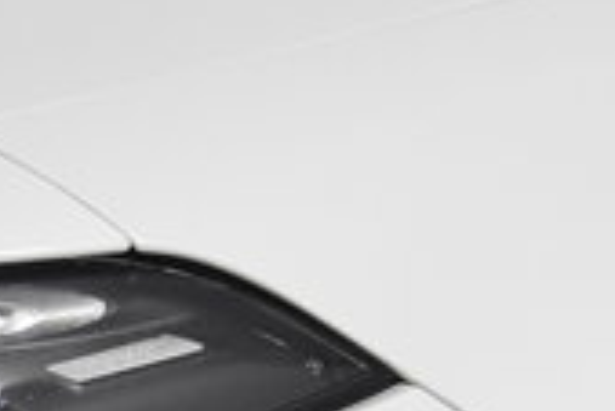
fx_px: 5437
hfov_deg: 6.4
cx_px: -84
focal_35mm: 318
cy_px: 1191
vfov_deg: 4.2
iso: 1600
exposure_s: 1/200
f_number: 4.5
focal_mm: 28
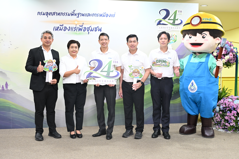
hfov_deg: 45.4
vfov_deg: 31.2
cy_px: 80
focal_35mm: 43
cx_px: 120
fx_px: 285
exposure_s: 1/30
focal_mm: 43
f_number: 4
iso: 1600
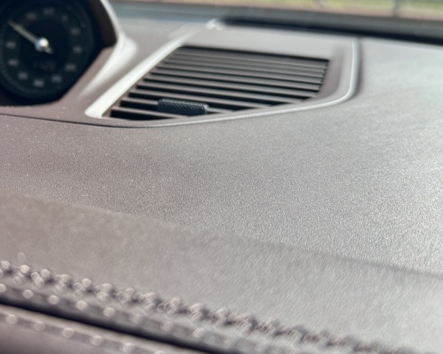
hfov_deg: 38.8
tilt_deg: -17.1
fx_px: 590
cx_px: 60
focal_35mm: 45
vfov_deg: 33.2
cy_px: 131
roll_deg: -2.1
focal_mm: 6.76
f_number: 1.78
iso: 80
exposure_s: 1/2604
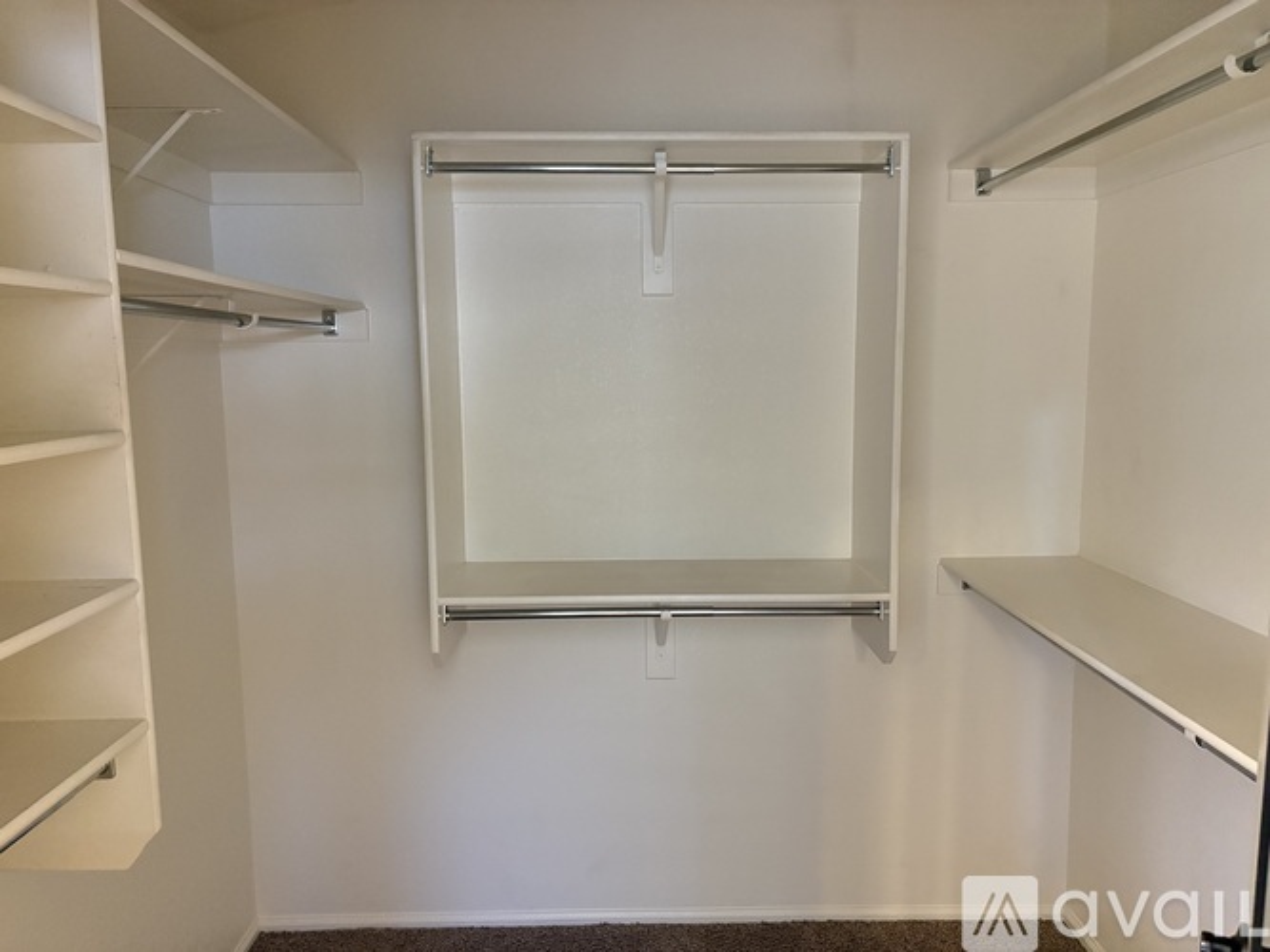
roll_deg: +0.3
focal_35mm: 26
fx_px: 954
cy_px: 476
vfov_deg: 53.0
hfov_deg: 67.3
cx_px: 635
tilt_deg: -5.5
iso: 500
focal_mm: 5.96
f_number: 1.6
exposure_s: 1/60
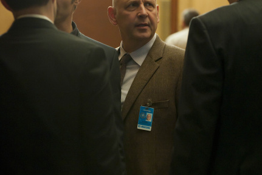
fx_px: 1157
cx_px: 132
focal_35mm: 159
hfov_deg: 12.9
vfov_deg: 8.6
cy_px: 103
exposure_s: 1/100
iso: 3200
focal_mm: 105
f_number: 5
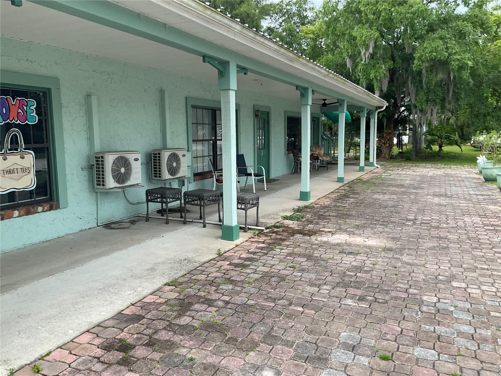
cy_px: 188
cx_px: 250
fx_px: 420
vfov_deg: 48.2
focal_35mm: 29
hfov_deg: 61.7
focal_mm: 3
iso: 40
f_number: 1.8
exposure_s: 1/120
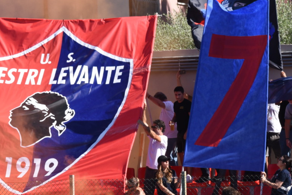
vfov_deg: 2.6
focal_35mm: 528
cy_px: 118
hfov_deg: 3.9
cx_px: 99
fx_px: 4284
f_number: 18
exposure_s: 1/500
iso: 1000
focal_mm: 320
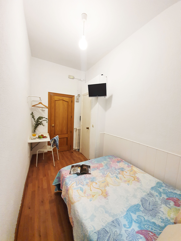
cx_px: 90
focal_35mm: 13
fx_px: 91
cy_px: 120
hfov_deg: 89.9
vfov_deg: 106.2
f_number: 2.2
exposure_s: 1/50
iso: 320
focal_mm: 1.8
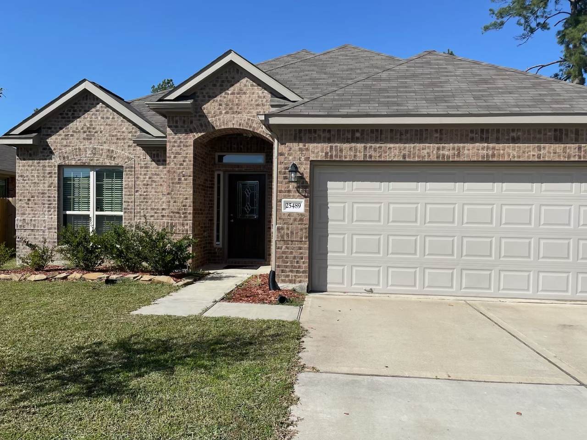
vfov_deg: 53.1
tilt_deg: +0.4
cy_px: 220
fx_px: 441
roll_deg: +0.3
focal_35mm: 26
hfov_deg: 67.3
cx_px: 294
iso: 32
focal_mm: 4.2
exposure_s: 1/4831
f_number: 1.6
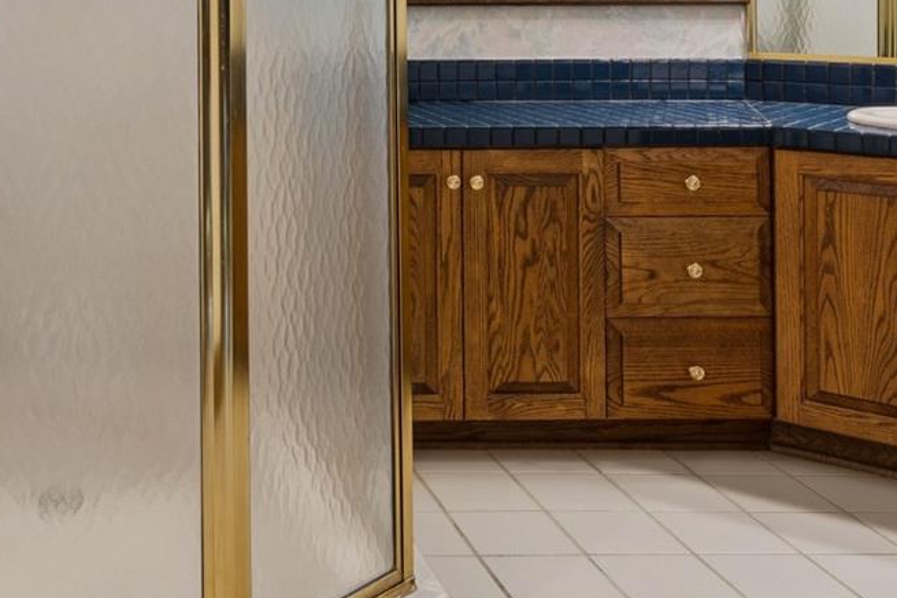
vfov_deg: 24.4
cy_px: -18
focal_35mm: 52
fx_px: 1308
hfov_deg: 35.1
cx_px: 49
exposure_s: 1/1.25
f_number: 13
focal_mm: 16.8
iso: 100
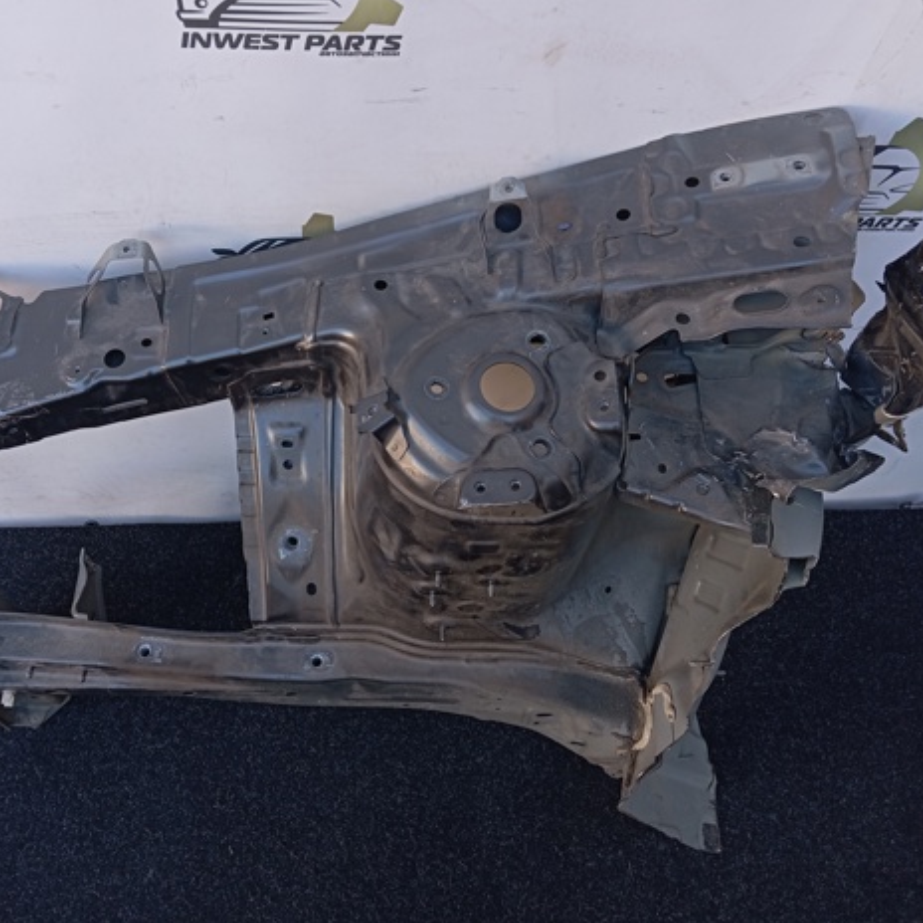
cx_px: 395
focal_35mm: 34
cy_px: 462
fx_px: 1026
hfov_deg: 48.3
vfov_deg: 48.5
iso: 99
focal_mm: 4.22
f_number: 1.8
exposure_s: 1/100
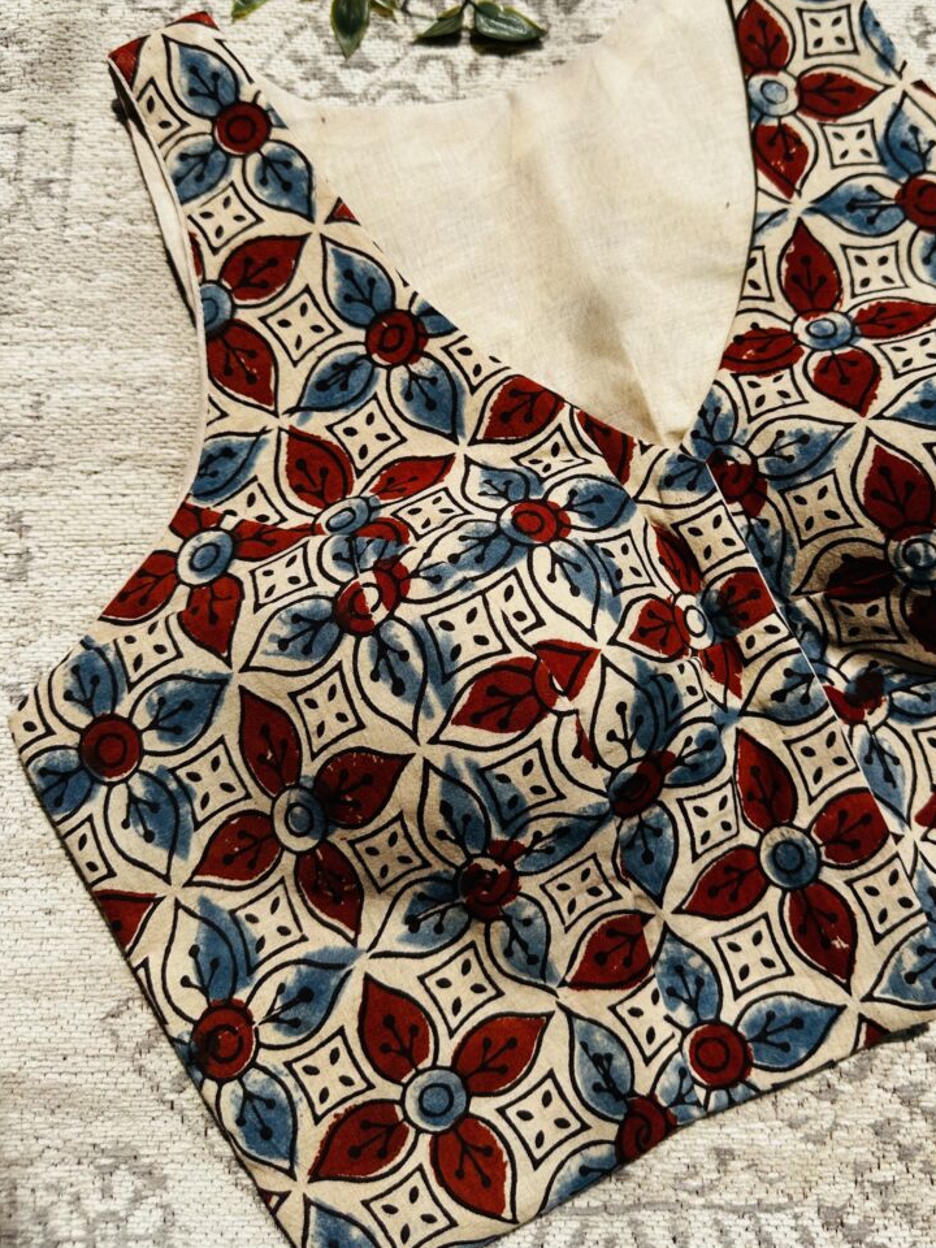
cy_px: 506
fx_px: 1082
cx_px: 581
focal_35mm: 30
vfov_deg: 59.5
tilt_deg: -78.4
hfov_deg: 46.4
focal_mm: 6.86
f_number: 1.78
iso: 80
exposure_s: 1/8197
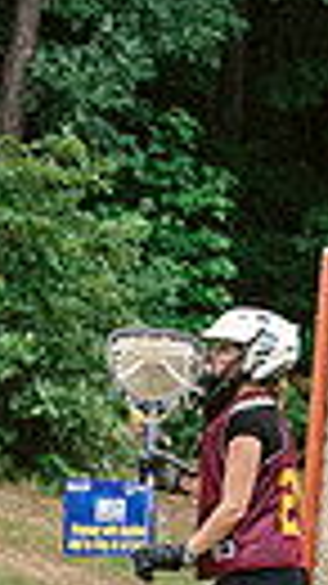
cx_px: 1789
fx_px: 11131
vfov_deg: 3.0
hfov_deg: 1.7
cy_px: 800
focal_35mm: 719
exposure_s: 1/500
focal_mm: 95
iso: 250
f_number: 5.6
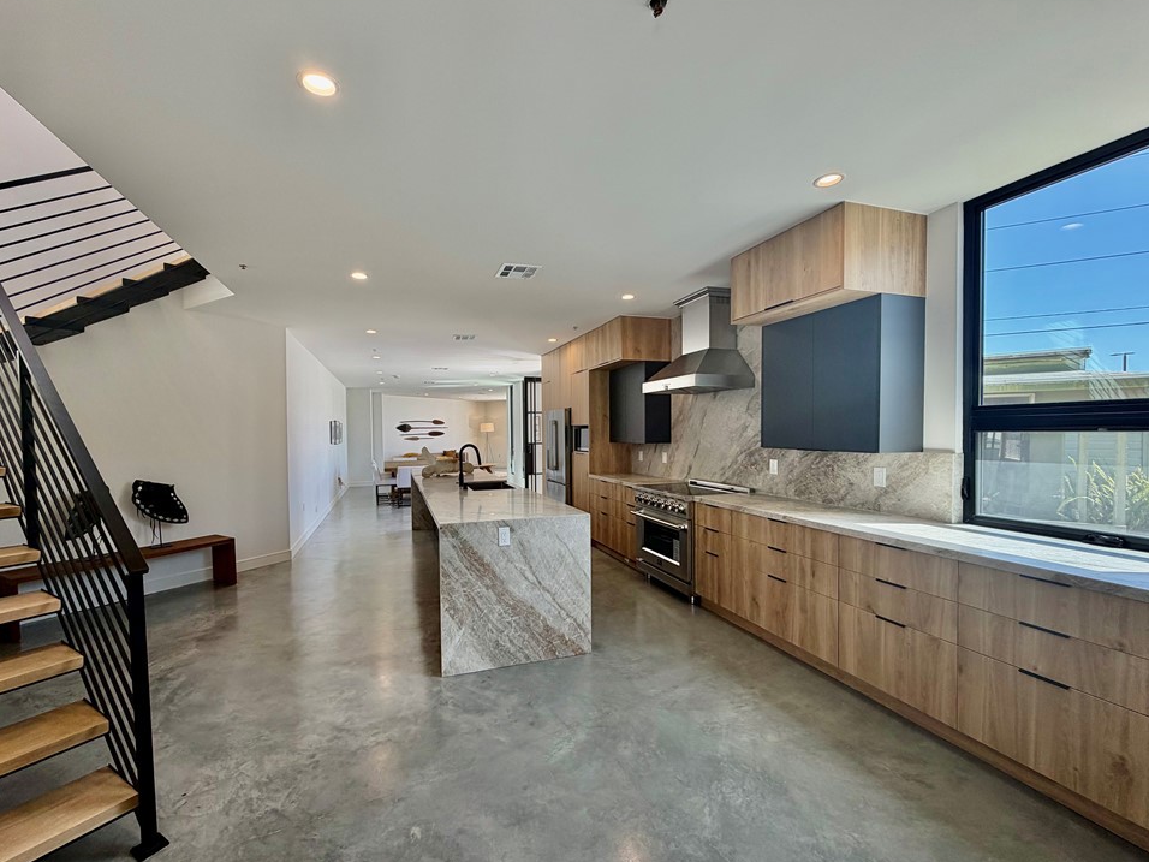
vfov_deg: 81.7
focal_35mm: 15
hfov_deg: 98.1
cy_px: 444
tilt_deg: -1.1
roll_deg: +1.1
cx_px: 555
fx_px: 498
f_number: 2.2
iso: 25
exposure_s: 1/120
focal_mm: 2.22
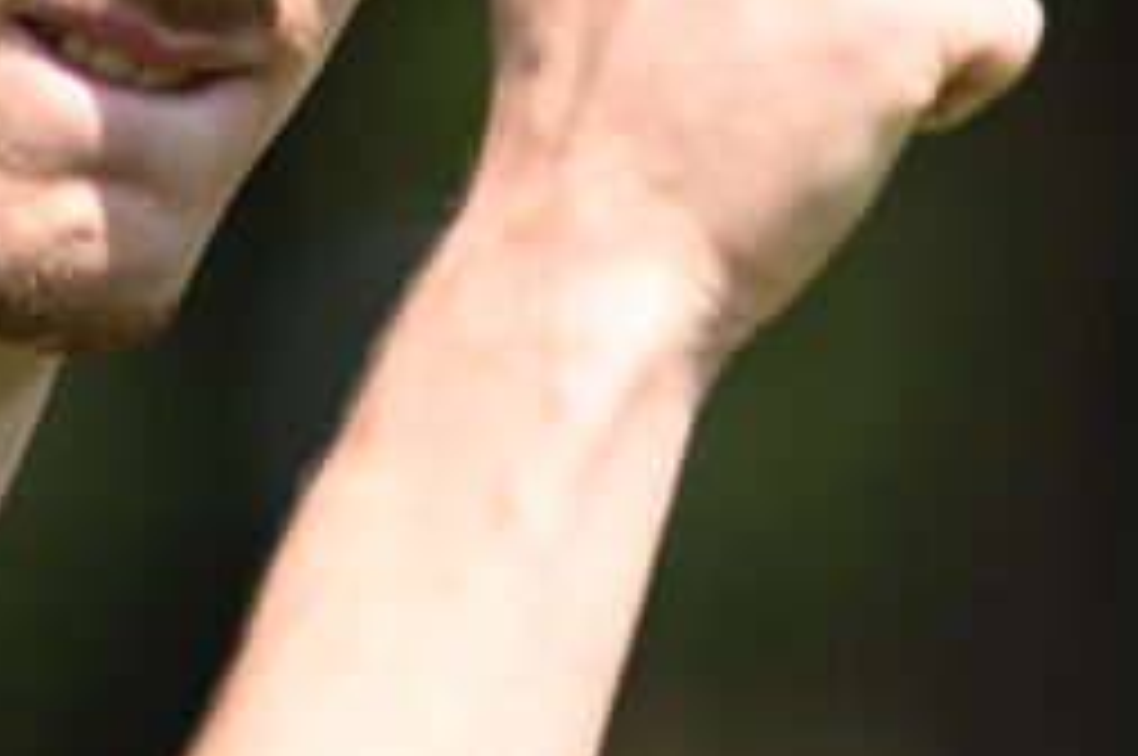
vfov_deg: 0.8
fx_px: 51207
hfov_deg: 1.3
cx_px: 540
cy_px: 16
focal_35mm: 1622
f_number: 5
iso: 500
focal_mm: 400
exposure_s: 1/2000
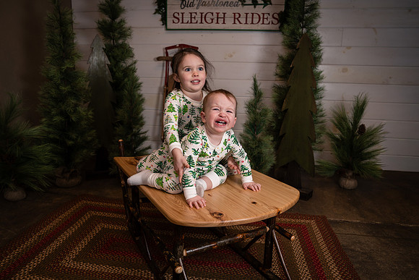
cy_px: 147
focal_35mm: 26
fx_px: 303
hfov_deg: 69.3
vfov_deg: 49.5
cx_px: 207
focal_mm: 24
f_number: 4
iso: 320
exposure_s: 1/250
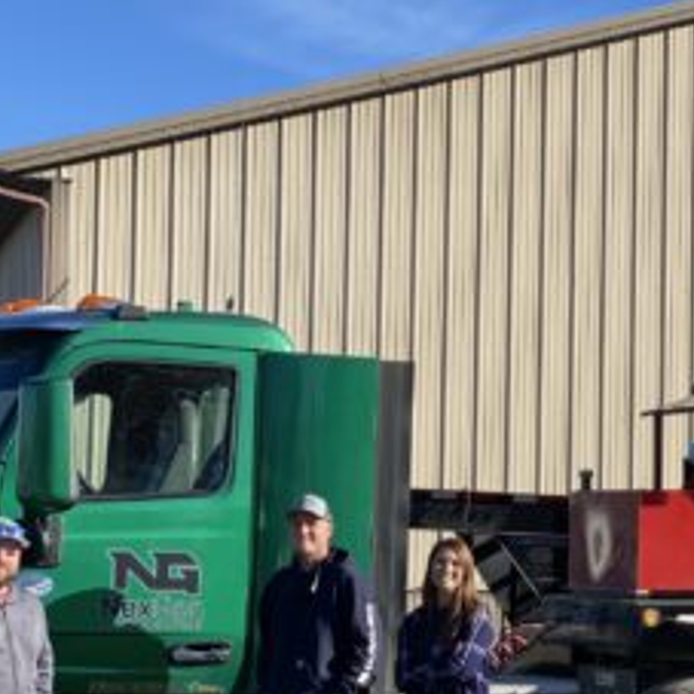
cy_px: 452
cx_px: 624
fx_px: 2200
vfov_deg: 17.9
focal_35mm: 97
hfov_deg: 17.7
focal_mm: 6
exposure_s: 1/1115
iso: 20
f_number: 2
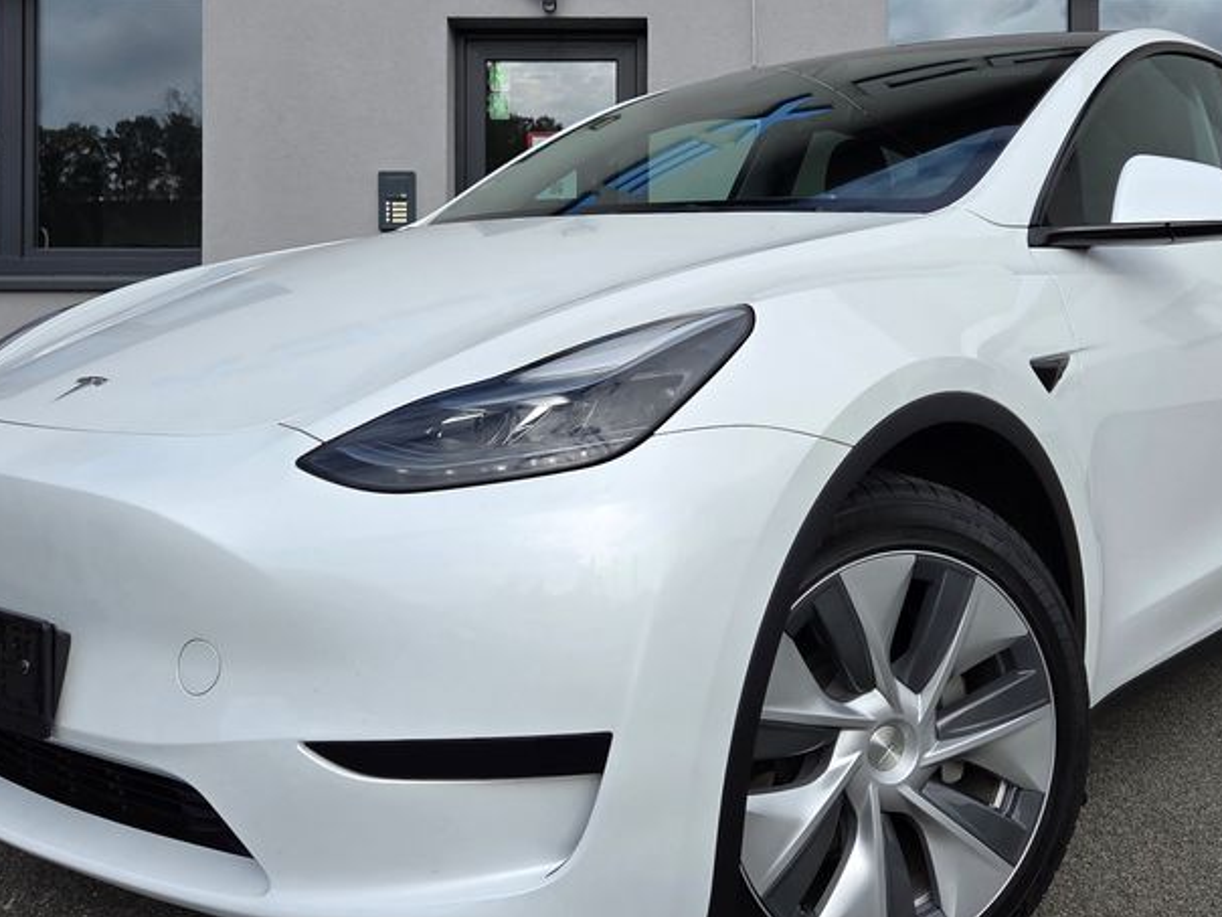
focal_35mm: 39
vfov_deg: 36.3
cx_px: 670
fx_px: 1377
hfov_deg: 47.8
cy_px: 287
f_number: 1.8
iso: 80
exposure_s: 1/4274
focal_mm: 5.4
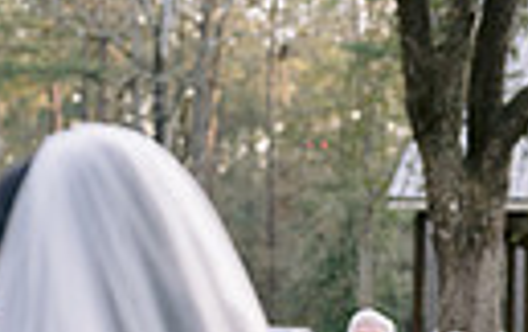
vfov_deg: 7.3
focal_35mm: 178
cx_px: 225
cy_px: 467
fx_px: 2565
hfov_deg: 11.8
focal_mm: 50
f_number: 2.2
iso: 400
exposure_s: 1/500
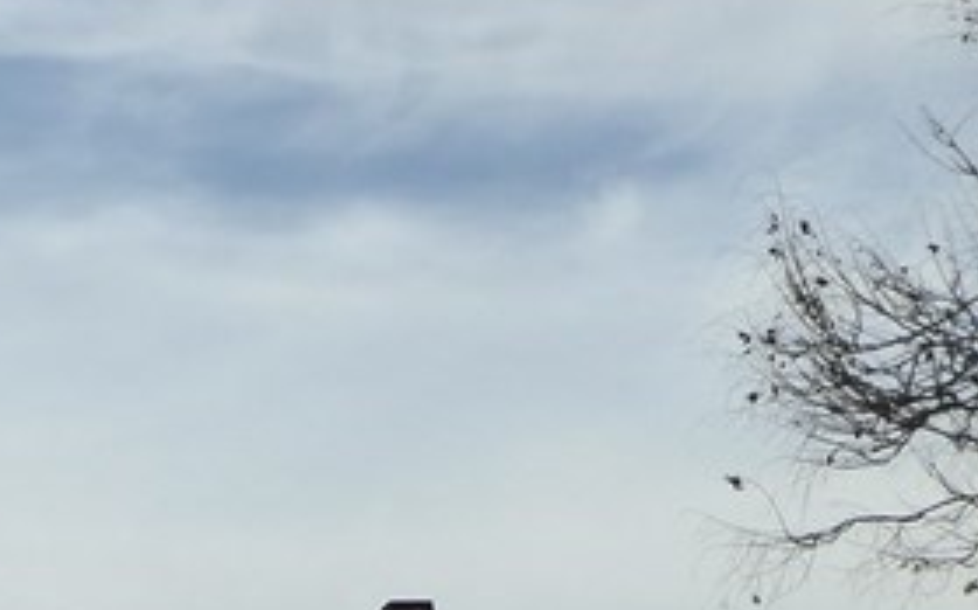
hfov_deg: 13.8
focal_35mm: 140
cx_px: -617
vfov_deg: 9.3
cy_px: 624
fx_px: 3729
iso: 200
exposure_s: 1/800
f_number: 3.7
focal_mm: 6.3
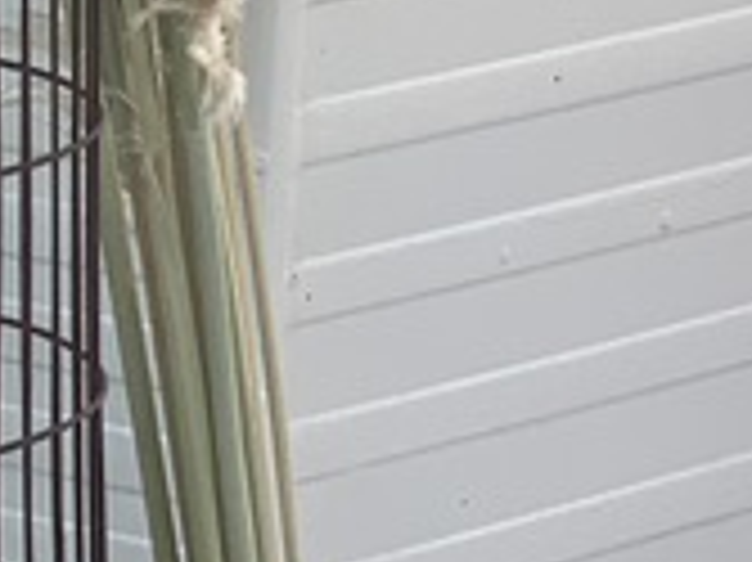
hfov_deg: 5.9
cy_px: -742
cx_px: -1229
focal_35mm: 319
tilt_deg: -1.5
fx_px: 6925
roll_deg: +1.0
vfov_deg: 4.6
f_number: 2.4
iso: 16
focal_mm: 6
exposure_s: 1/215
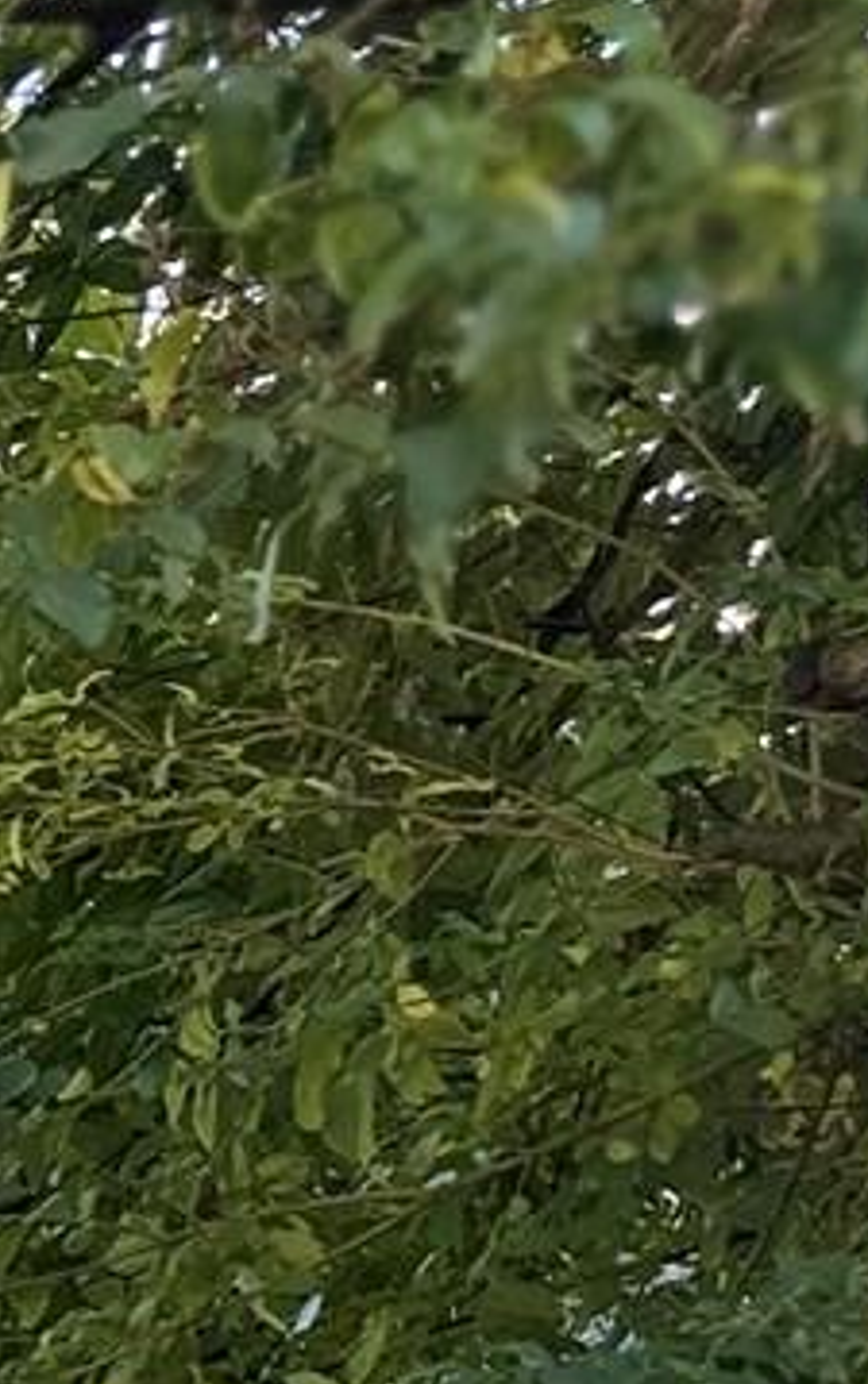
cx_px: -2720
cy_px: 2541
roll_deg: +0.1
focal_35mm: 145
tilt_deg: +18.6
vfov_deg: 13.0
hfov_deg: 6.8
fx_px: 5477
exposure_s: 1/598
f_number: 1.78
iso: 100
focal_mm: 6.76
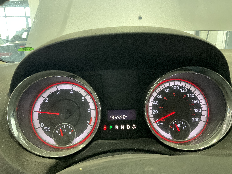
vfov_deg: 48.2
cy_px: 87
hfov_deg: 61.7
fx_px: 194
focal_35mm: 29
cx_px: 116
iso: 160
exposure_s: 1/60
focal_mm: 3
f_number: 1.8
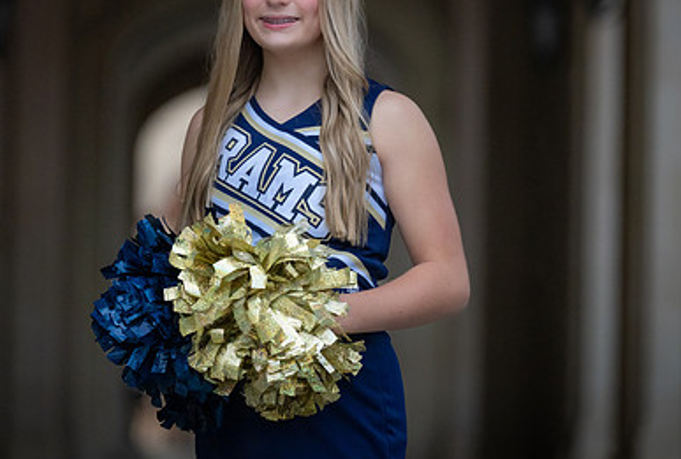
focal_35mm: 252
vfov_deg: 5.5
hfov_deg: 8.1
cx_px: 332
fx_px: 4784
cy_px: 108
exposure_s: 1/250
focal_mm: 154
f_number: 2.8
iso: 2500
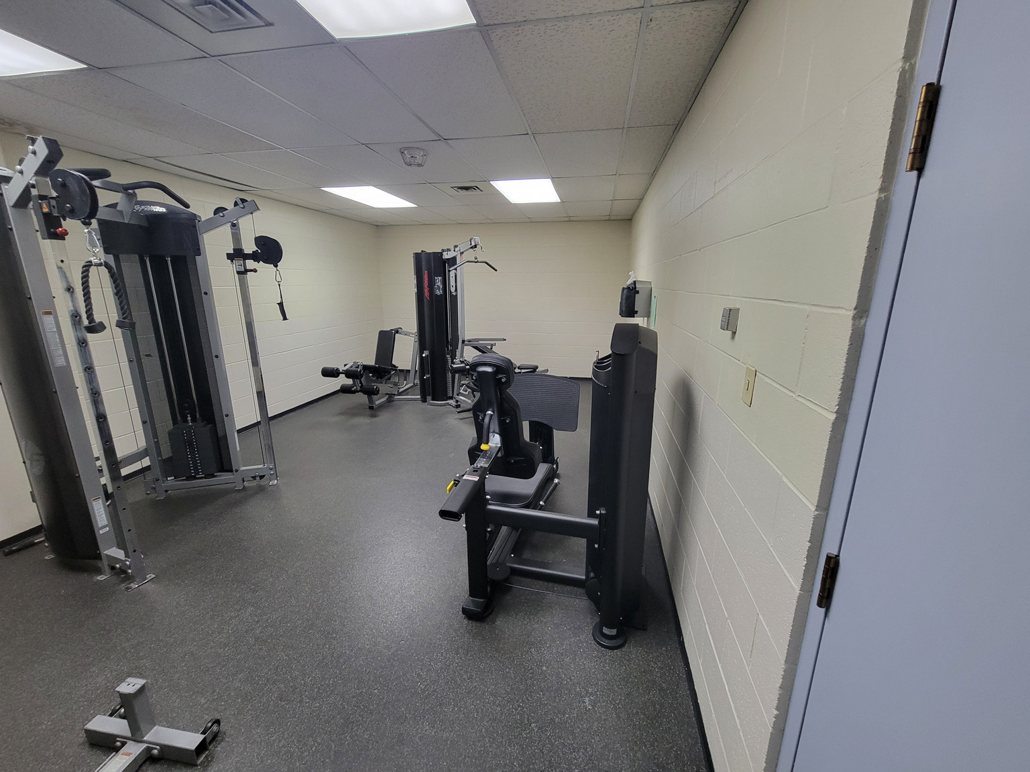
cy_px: 386
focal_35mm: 13
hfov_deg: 106.2
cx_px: 515
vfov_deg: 89.9
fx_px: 387
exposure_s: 1/60
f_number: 2.2
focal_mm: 2.2
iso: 320
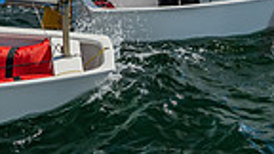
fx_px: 1351
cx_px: 173
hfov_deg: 11.6
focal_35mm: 186
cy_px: -206
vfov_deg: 6.3
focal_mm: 44
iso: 100
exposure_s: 1/640
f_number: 8
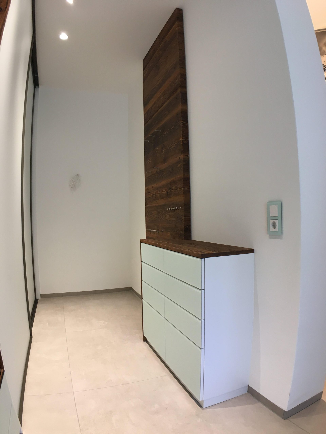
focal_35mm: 29
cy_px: 217
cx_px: 163
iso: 80
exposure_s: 1/33
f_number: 2.2
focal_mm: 4.15
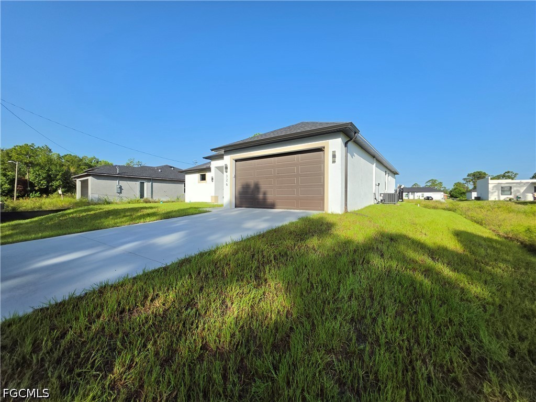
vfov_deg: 89.9
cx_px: 268
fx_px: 201
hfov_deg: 106.2
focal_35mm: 13
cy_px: 201
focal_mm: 2.2
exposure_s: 1/2038
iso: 32
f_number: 1.9
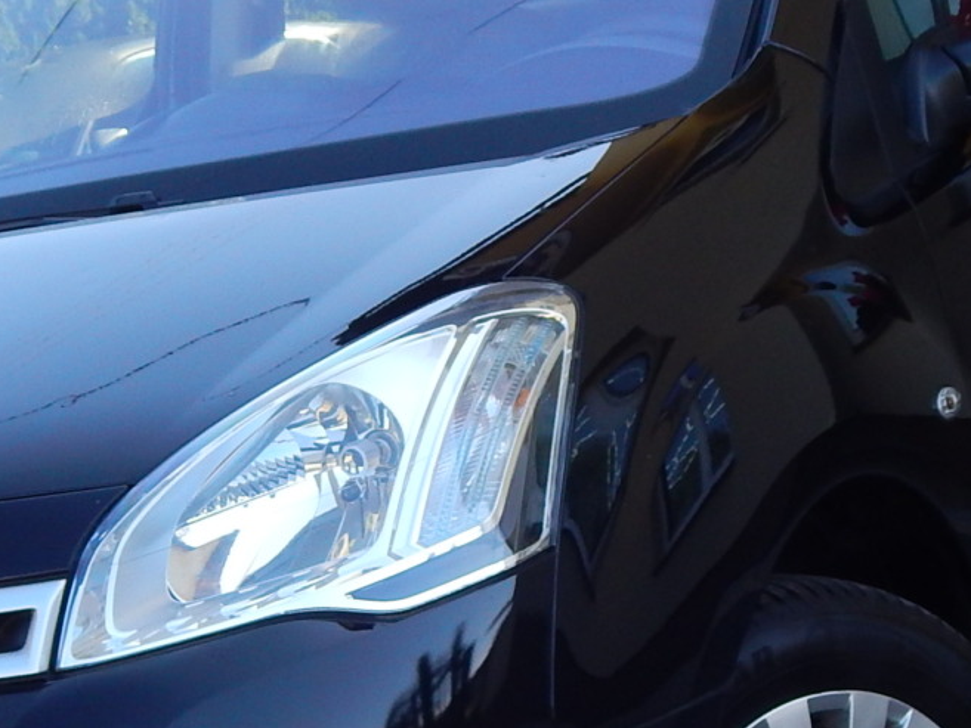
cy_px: 484
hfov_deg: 17.7
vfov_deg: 13.3
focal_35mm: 111
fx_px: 3114
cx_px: 301
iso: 160
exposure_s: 1/250
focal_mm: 6.8
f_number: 3.4
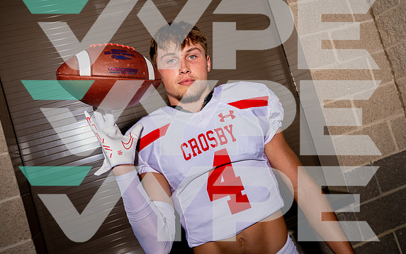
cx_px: 201
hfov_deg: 59.7
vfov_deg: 39.4
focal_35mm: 32
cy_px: 118
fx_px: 354
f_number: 8
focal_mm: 31
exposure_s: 1/250
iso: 100
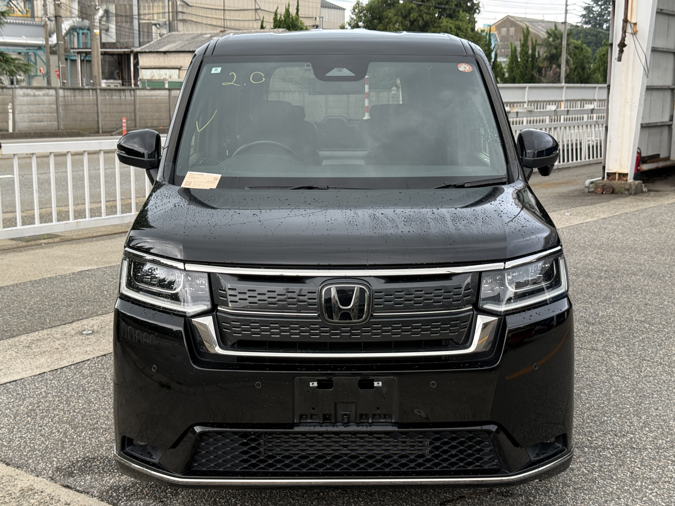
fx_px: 955
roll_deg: -0.2
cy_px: 254
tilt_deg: -9.4
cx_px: 339
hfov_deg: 38.9
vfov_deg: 29.7
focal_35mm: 49
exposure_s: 1/125
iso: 100
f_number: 1.78
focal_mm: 6.76
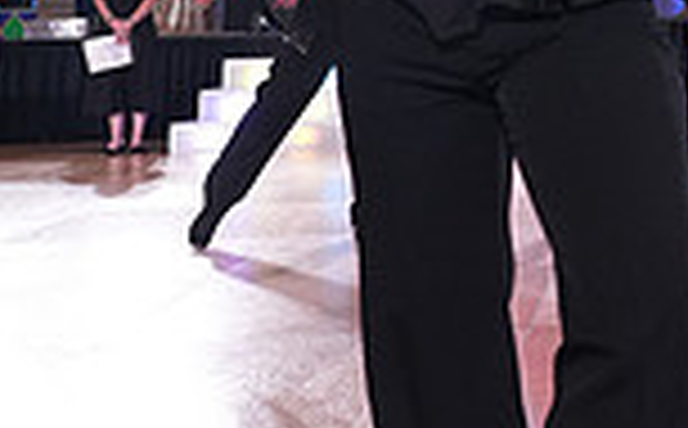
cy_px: -234
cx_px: 753
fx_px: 1741
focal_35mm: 93
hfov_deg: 21.3
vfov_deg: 13.1
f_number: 4
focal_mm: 24
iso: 2500
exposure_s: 1/500
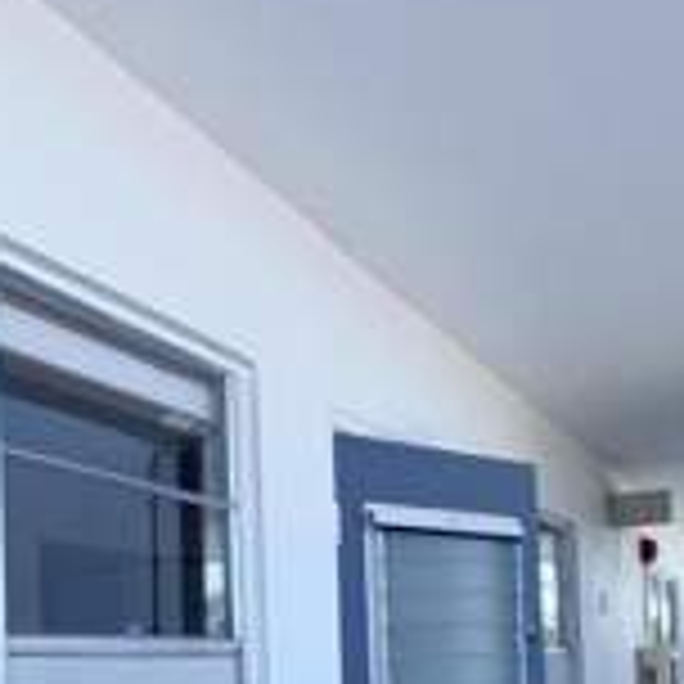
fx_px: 1162
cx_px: 117
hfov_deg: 31.7
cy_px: 652
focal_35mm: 52
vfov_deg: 30.9
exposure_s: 1/284
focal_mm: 2.22
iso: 16
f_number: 2.2
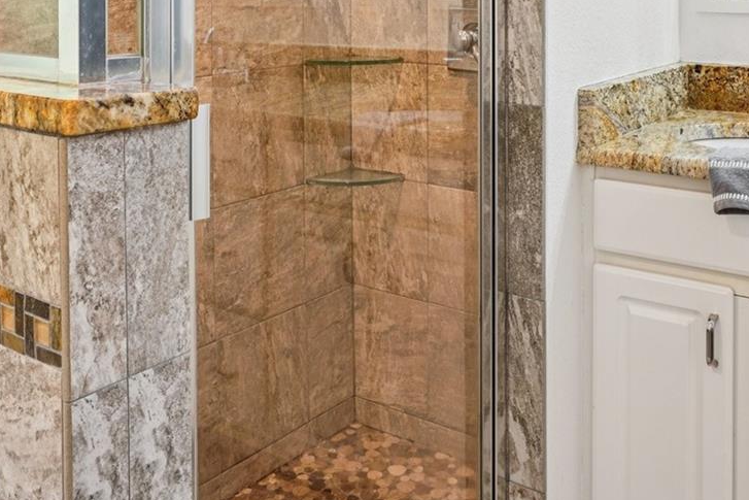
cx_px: 408
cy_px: -34
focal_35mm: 44
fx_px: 916
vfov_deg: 28.1
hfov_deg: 44.4
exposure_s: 1/4
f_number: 8
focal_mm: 20
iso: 100
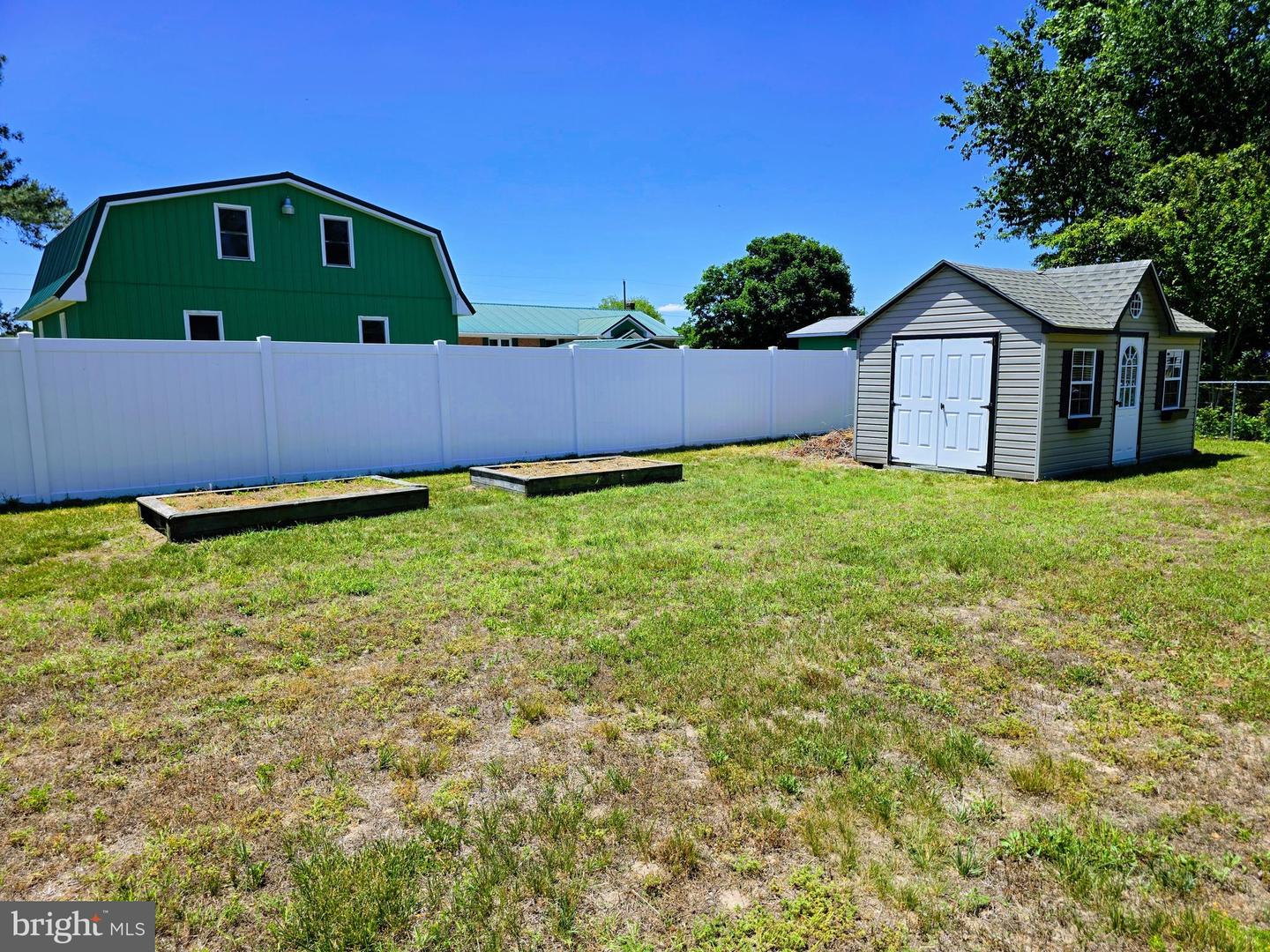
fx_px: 844
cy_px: 476
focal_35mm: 23
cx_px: 635
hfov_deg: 73.9
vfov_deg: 58.9
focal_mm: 6.3
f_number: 1.7
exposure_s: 1/5296
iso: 80
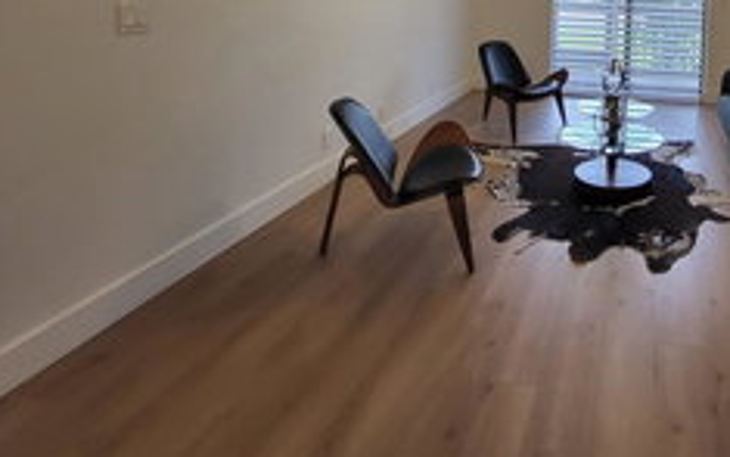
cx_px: 610
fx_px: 497
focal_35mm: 25
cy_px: -28
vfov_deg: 41.0
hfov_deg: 64.3
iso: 125
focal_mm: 1.74
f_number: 2.2
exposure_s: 1/60
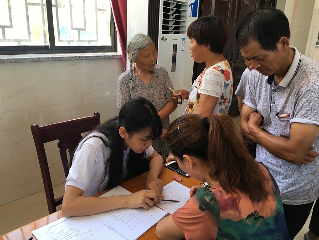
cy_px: 120
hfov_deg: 61.7
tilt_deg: -18.5
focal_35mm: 29
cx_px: 160
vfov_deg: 48.2
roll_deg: -2.9
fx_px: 267
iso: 25
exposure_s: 1/33
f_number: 2.2
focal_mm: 4.15
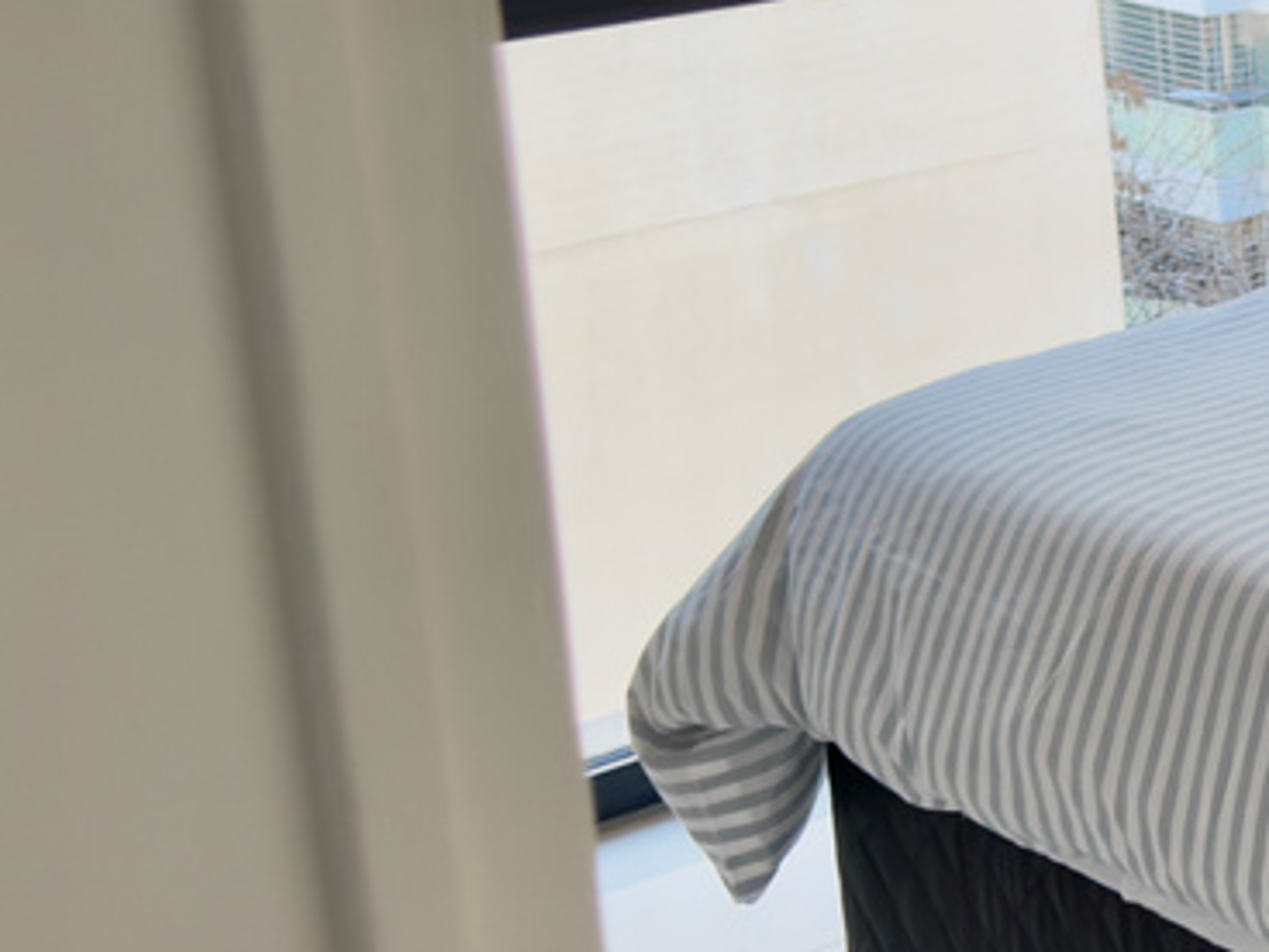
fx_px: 3263
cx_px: 2109
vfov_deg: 16.5
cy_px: 183
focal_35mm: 89
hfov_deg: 18.4
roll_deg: +1.1
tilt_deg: -12.9
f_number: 1.78
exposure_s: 1/214
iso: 125
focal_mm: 6.76
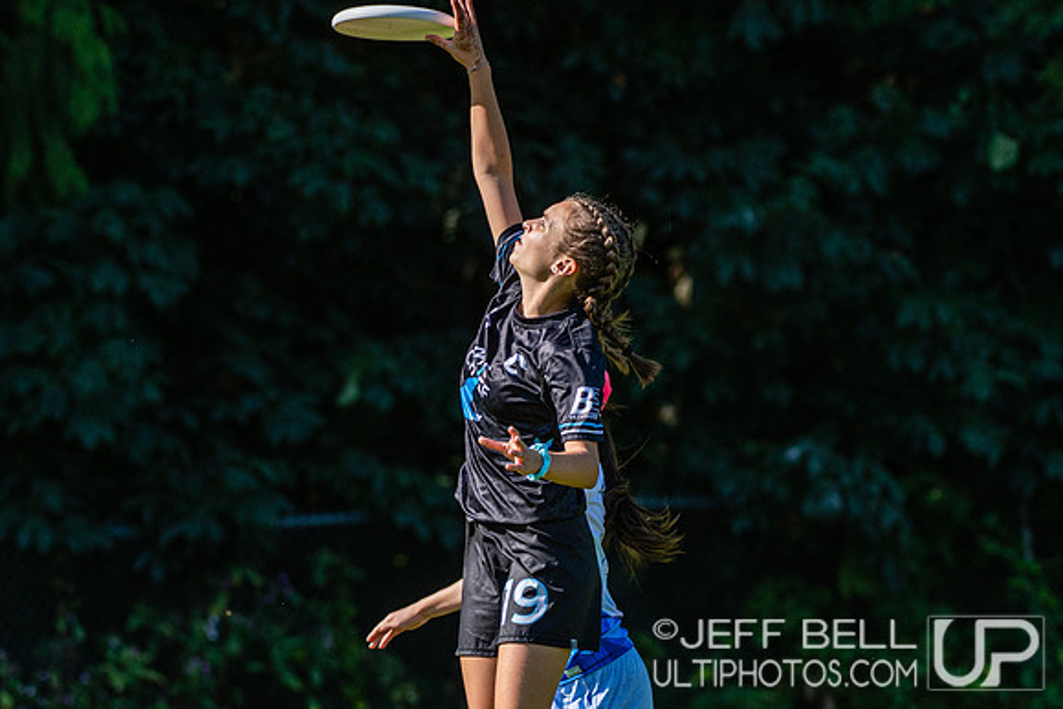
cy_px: 473
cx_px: 532
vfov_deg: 3.4
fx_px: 11824
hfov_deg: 5.1
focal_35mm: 400
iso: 200
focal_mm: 200
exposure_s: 1/2000
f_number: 4
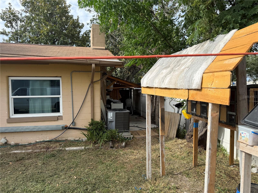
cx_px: 129
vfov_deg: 56.8
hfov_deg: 71.6
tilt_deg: -2.6
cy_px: 96
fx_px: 179
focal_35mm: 24
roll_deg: +1.3
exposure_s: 1/2232
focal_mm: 6.76
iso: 80
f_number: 1.78
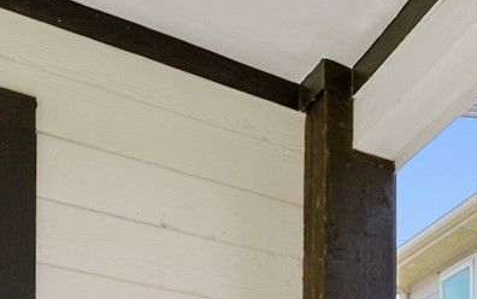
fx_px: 871
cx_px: 855
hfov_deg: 21.0
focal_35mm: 67
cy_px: 579
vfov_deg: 15.8
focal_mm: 12
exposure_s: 1/80
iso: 125
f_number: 7.1
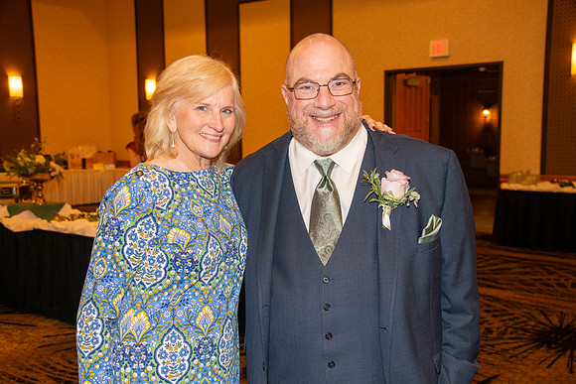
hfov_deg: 44.5
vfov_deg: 30.5
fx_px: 704
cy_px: 192
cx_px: 288
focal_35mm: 44
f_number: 5.6
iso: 2000
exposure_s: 1/60
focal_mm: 44
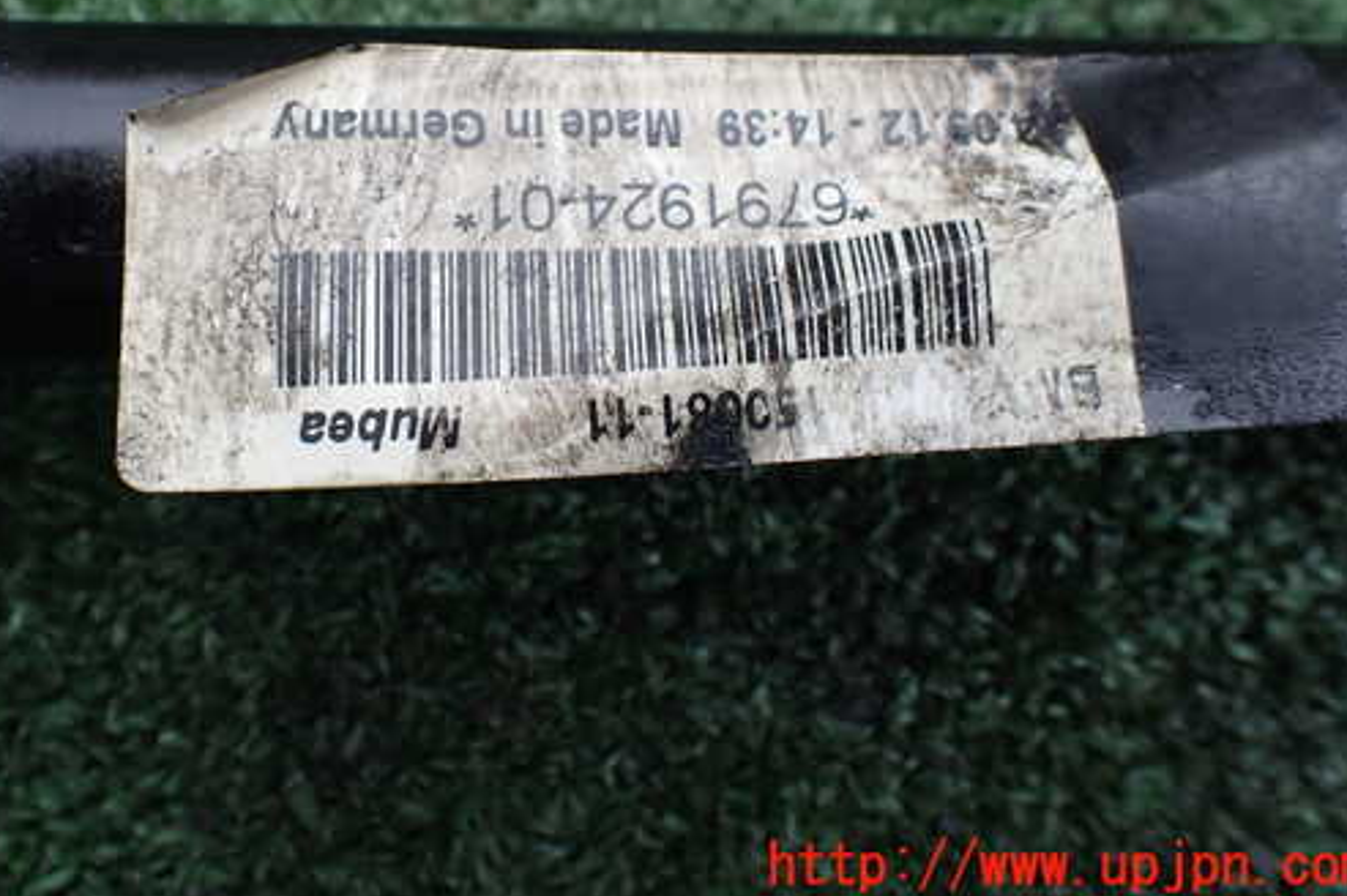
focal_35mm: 38
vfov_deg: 34.6
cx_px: 566
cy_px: 287
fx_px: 1421
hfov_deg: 50.5
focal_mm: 5.4
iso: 100
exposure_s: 1/250
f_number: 3.2
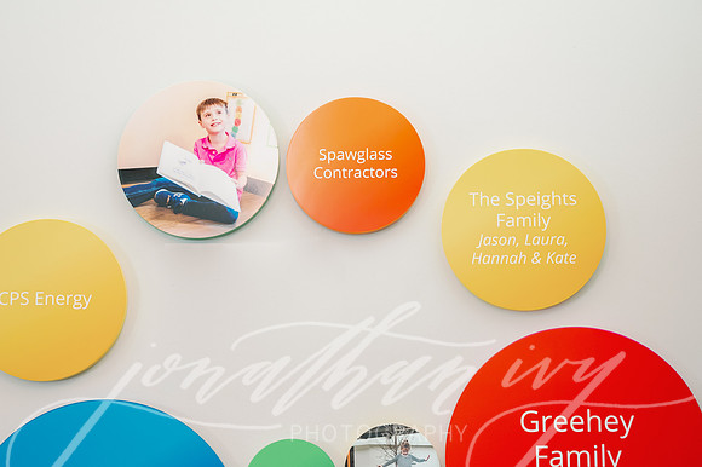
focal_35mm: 83
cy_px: 269
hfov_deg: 24.5
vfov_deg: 16.4
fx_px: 1619
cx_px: 351
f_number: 3.5
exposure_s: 1/200
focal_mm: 70
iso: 1000
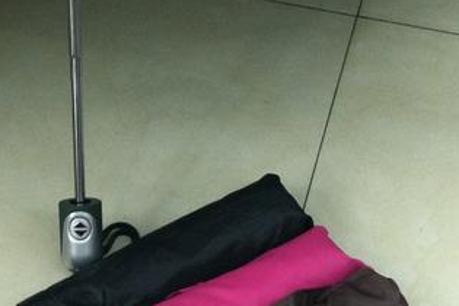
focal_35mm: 118
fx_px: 1504
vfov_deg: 11.6
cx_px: 66
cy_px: 106
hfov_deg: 17.2
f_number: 2.8
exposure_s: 1/17
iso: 100
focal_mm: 3.85
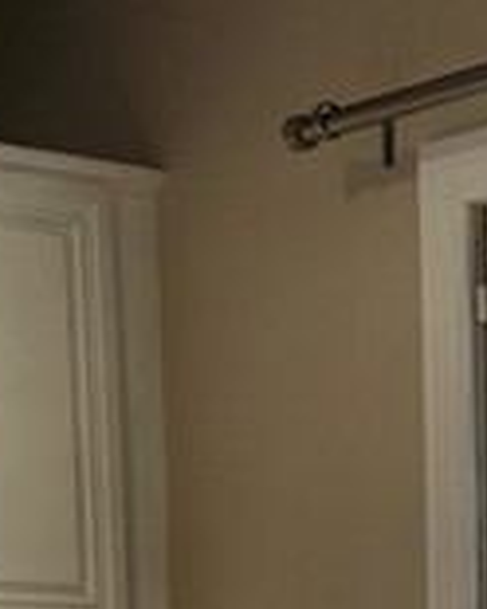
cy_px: 1116
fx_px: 2666
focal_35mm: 148
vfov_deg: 11.9
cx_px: 758
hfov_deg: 10.1
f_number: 1.8
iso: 20
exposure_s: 1/136
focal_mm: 5.4
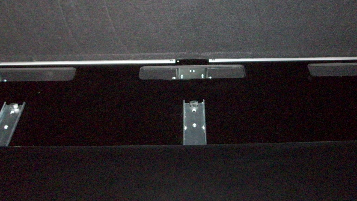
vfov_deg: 24.2
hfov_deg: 41.8
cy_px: 51
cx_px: 218
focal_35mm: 49
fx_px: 464
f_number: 2.8
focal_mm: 5.7
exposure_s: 1/60
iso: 320
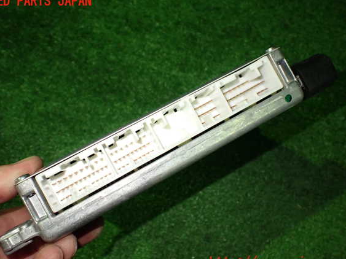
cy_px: 132
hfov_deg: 56.8
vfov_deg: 44.1
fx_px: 320
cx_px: 164
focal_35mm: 32
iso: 800
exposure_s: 1/100
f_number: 2.3
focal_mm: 5.4
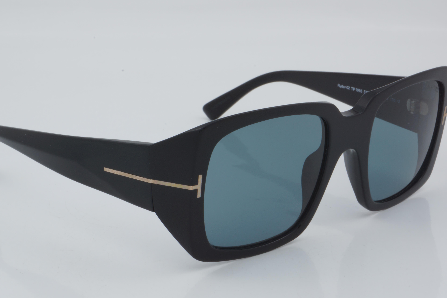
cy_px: 162
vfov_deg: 16.7
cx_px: 213
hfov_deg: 24.8
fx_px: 1018
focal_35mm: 82
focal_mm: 50
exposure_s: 1/3
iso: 100
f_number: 32
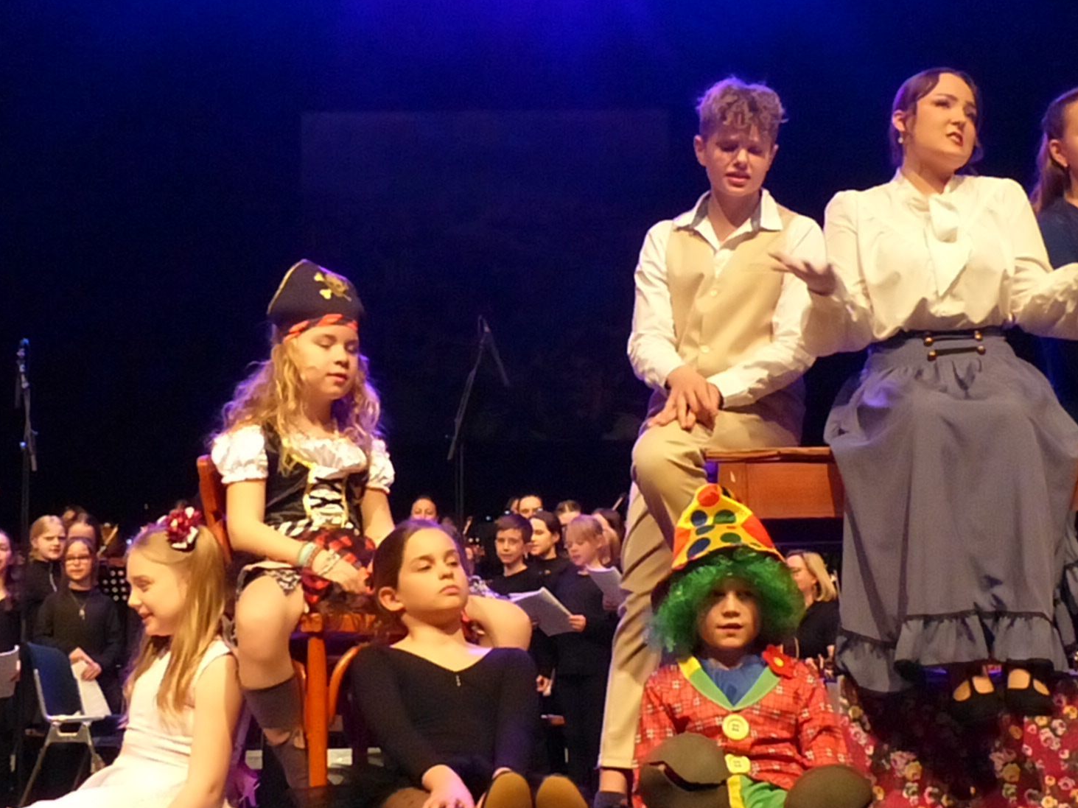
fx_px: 1962
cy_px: 415
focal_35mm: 63
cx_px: 657
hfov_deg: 30.6
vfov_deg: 23.3
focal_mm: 8.1
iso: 1600
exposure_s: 1/100
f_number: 3.5
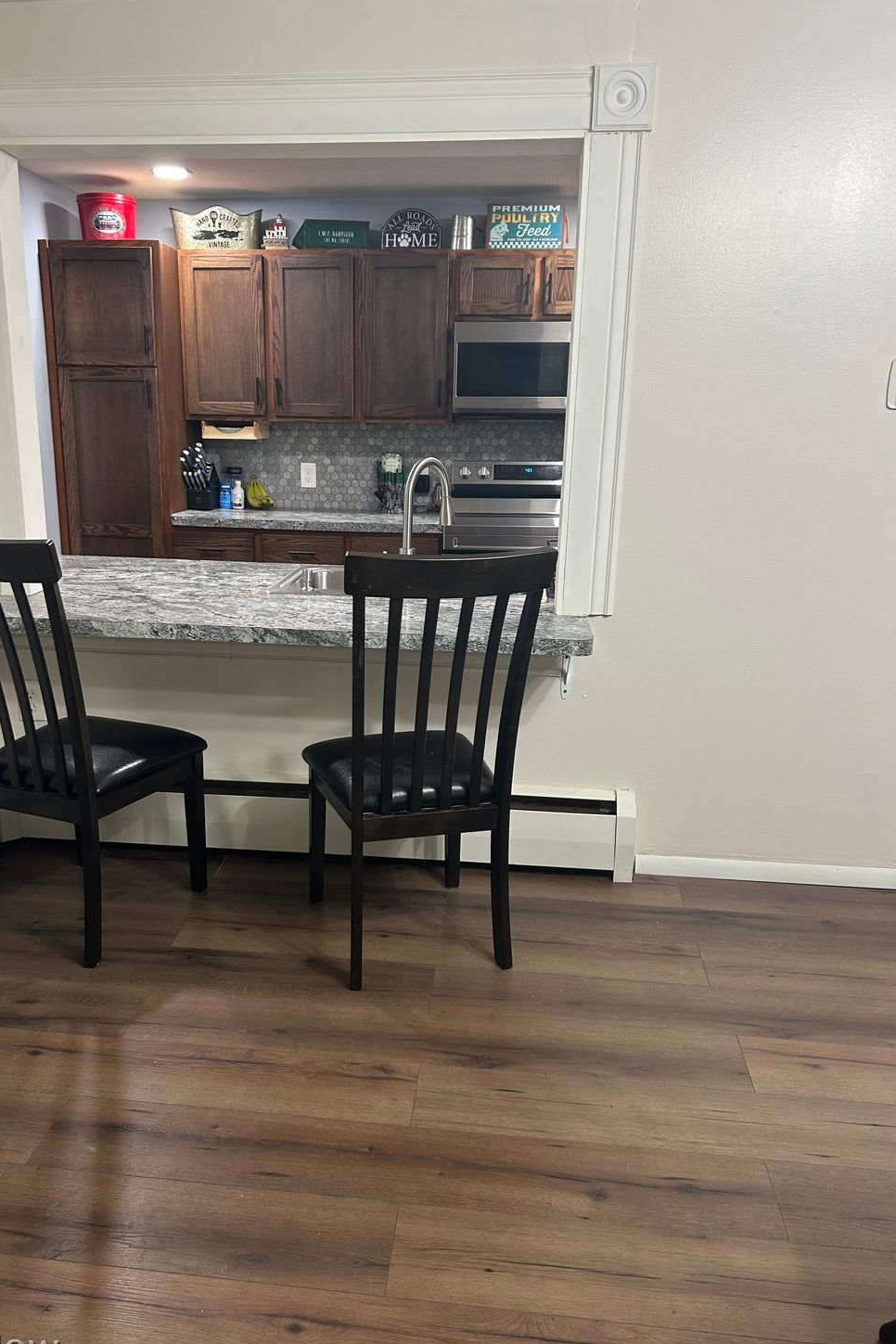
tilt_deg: -15.4
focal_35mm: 28
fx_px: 1045
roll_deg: -1.0
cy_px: 685
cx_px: 391
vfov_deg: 65.5
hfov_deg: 46.3
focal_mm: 5.7
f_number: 1.5
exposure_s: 1/60
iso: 125
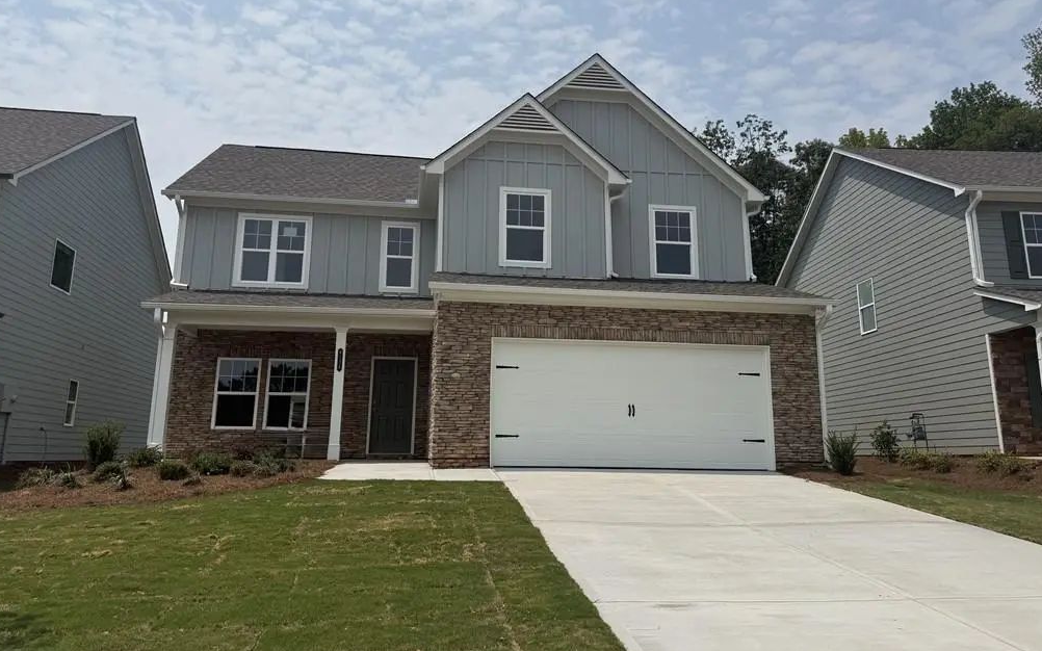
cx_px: 520
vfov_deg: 47.4
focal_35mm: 26
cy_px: 279
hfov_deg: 70.4
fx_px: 738
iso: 80
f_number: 1.78
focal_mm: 6.76
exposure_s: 1/11905
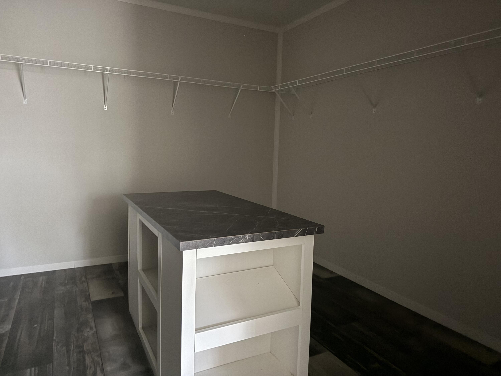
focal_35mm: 24
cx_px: 250
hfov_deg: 71.6
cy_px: 188
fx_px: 347
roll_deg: -2.2
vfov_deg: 56.8
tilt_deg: -7.6
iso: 1250
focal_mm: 6.76
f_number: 1.78
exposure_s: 1/17
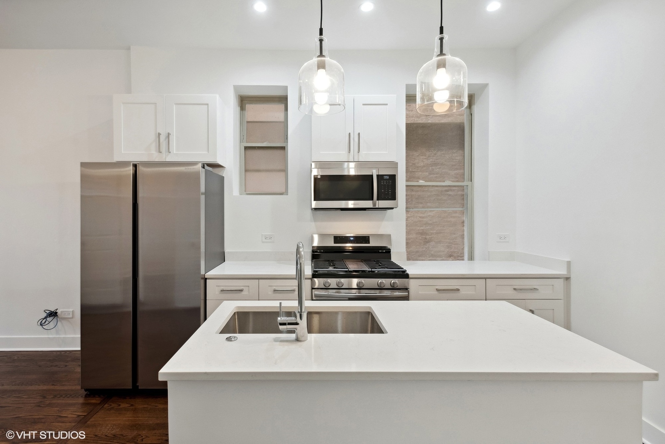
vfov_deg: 70.5
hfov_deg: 93.3
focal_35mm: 17
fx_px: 314
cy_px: 222
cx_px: 332
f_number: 8
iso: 2000
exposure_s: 1/80
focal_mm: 17
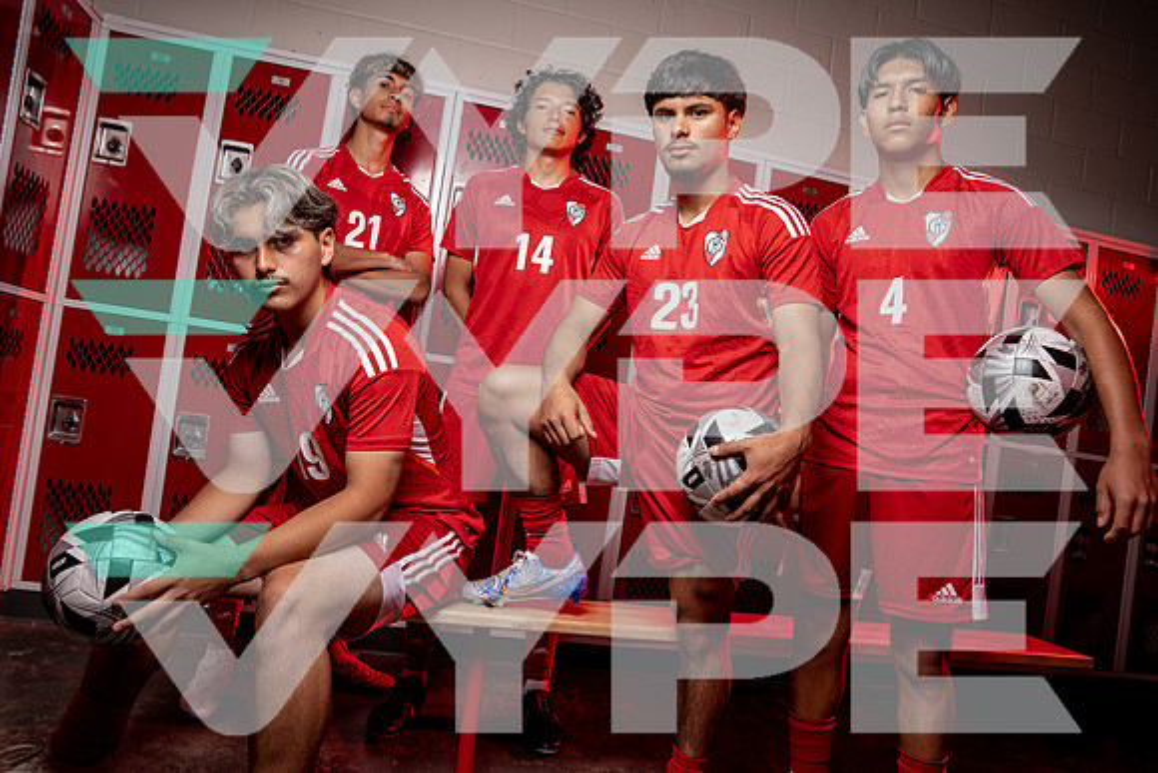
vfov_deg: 53.2
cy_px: 386
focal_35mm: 24
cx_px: 579
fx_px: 772
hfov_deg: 73.7
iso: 100
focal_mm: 24
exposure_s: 1/250
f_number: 8
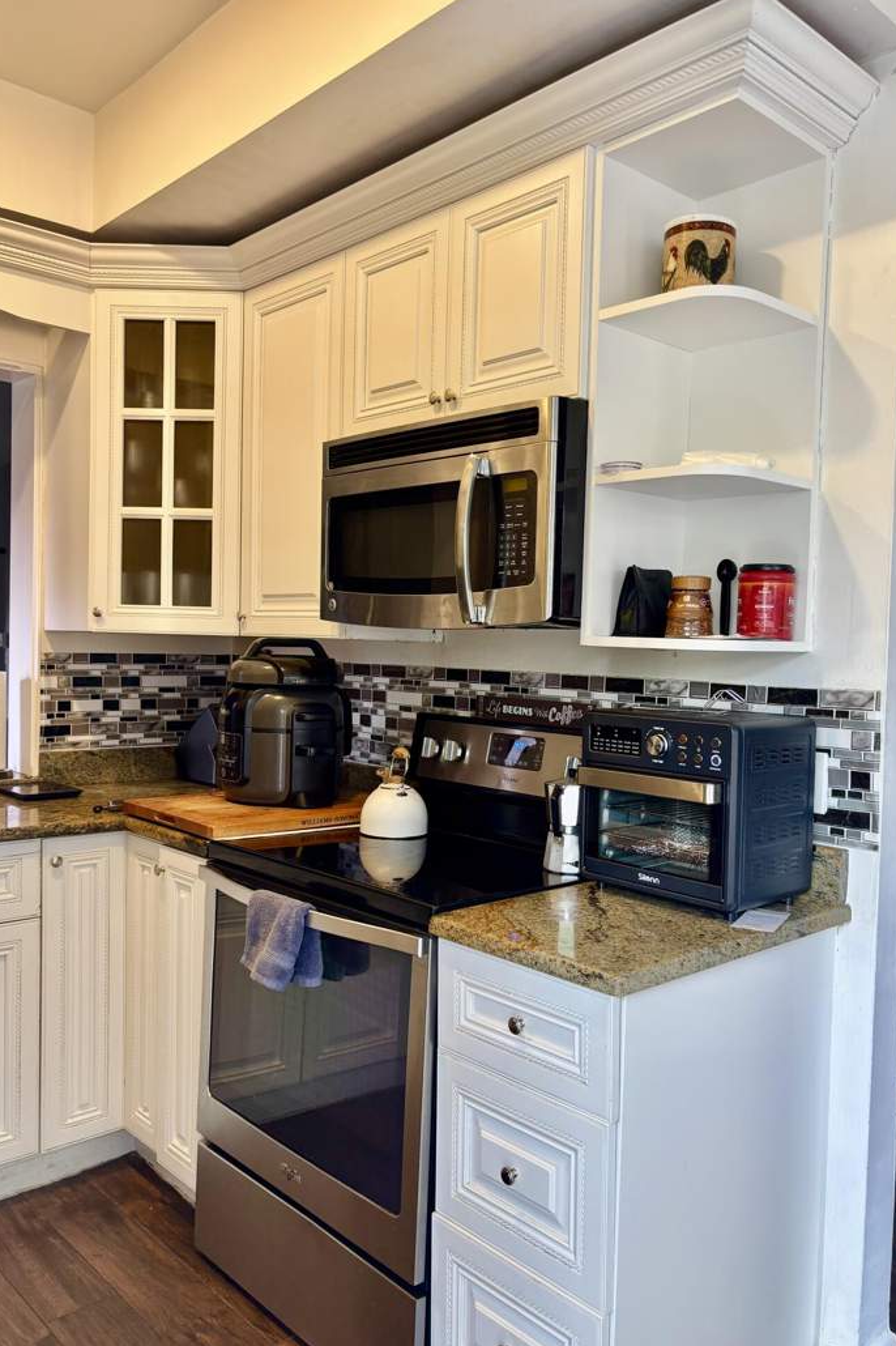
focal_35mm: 28
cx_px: 494
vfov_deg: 65.5
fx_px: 1046
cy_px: 686
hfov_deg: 46.3
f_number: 1.6
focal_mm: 5.96
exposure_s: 1/60
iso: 80
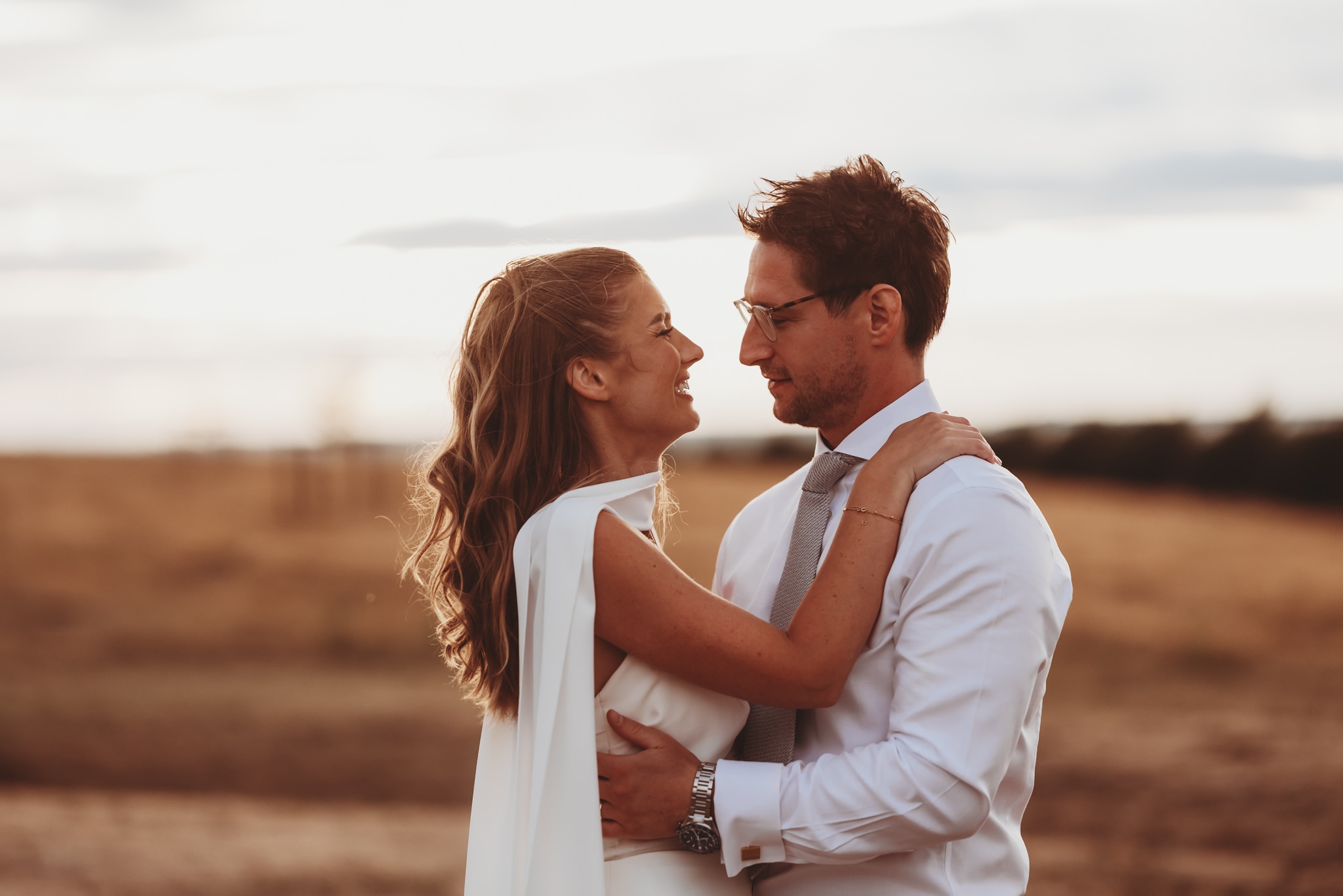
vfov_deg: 14.8
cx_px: 673
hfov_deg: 22.1
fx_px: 3444
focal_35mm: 92
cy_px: 428
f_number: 1.6
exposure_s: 1/2500
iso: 640
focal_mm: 85
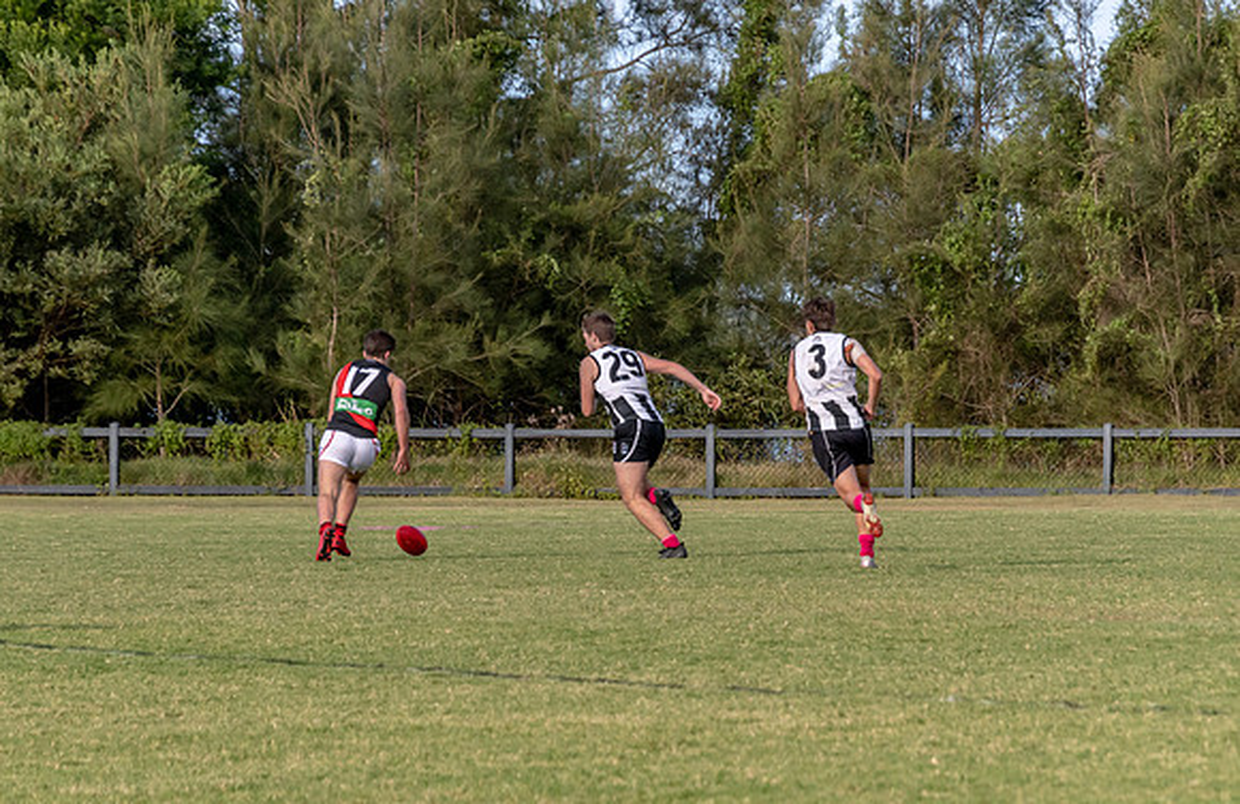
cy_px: 481
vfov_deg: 4.1
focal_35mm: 325
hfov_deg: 6.4
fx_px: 11112
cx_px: 519
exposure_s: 1/2000
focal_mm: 185
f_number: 6.3
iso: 800
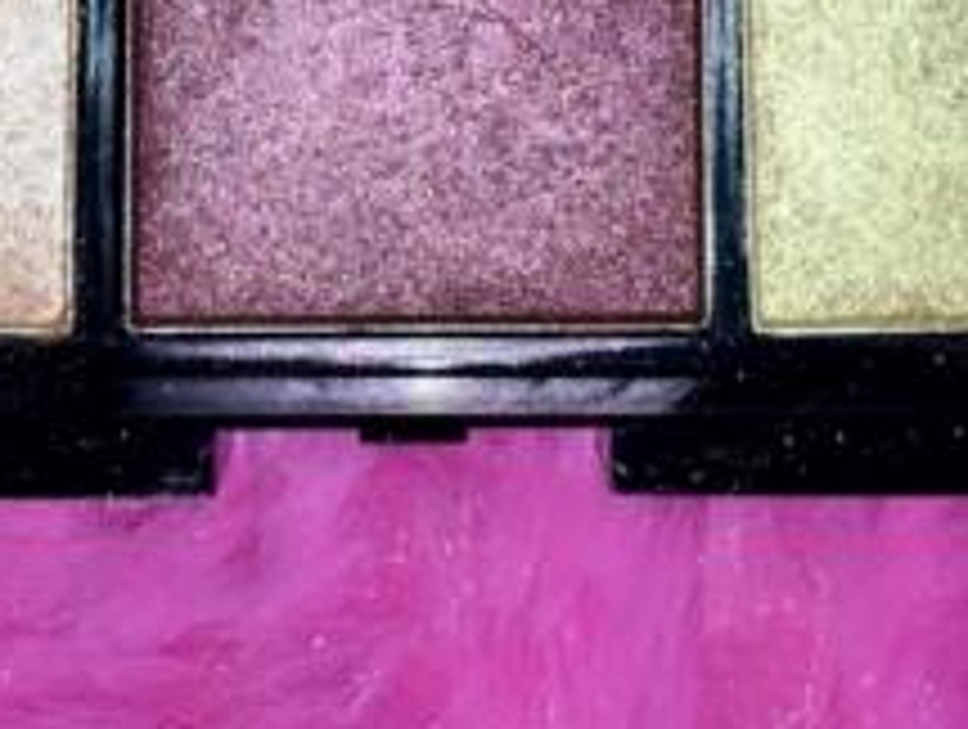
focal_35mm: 93
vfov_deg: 14.8
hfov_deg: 21.0
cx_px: 450
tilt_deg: -85.9
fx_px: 2605
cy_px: -360
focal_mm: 4.15
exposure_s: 1/50
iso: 40
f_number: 2.2
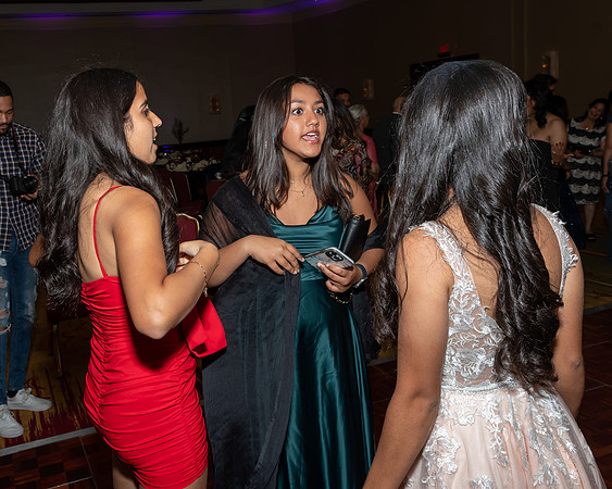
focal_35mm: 34
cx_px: 241
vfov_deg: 43.0
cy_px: 228
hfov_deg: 52.1
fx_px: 621
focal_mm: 19
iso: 400
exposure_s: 1/250
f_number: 7.1
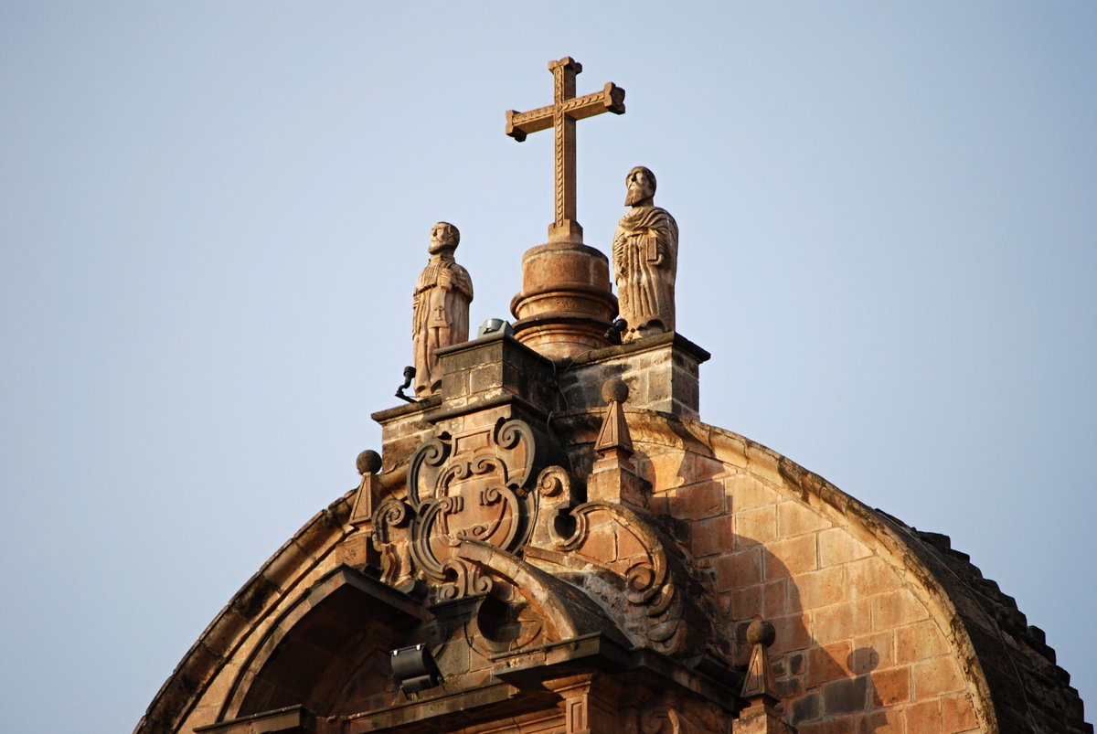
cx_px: 548
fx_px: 8236
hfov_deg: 7.6
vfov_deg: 5.1
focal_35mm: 270
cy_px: 367
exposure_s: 1/400
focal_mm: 180
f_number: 5.6
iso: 400
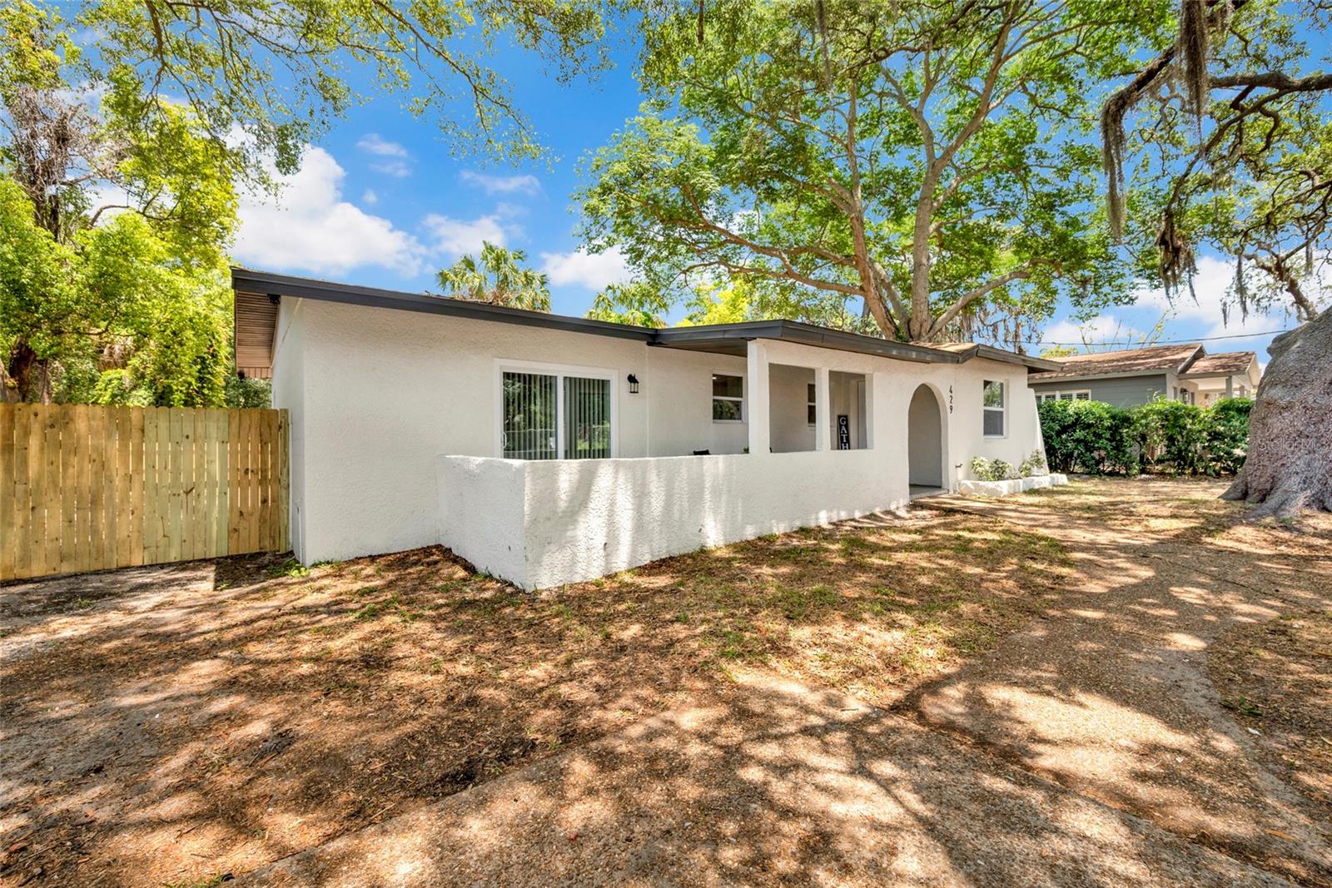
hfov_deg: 104.2
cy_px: 444
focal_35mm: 14
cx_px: 666
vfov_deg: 81.2
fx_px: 518
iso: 250
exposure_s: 1/400
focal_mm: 14
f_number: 6.3
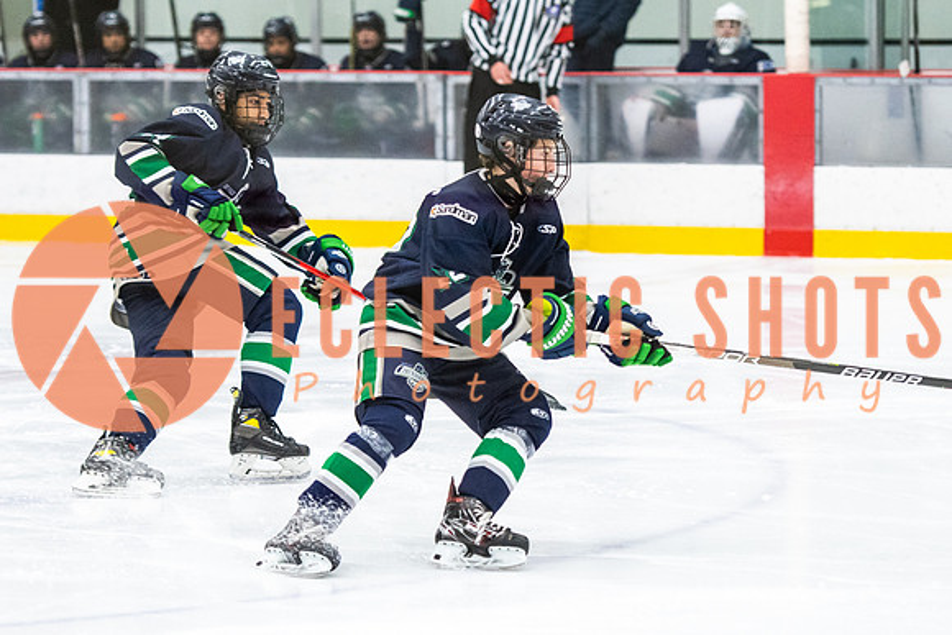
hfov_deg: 11.1
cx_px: 525
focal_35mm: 186
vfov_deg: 7.4
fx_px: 4908
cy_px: 260
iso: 2000
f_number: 2.8
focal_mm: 102
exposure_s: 1/640
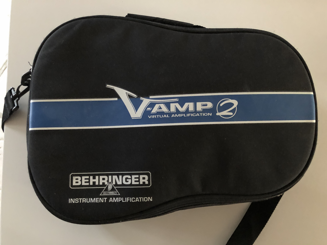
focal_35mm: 28
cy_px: 122
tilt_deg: -82.4
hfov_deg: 63.4
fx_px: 265
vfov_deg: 49.7
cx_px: 164
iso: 250
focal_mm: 3.99
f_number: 1.8
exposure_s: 1/4
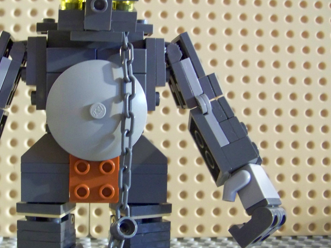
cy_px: 151
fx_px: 516
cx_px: 90
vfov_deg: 27.0
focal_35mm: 54
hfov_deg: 34.9
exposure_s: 1/10
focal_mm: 5.85
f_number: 2.8
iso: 400
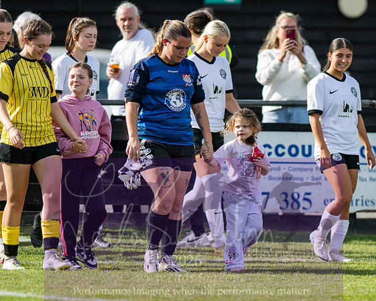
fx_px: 6164
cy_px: 164
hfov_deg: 3.5
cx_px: 247
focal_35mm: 554
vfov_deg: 2.8
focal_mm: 300
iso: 200
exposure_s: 1/2000
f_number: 2.8
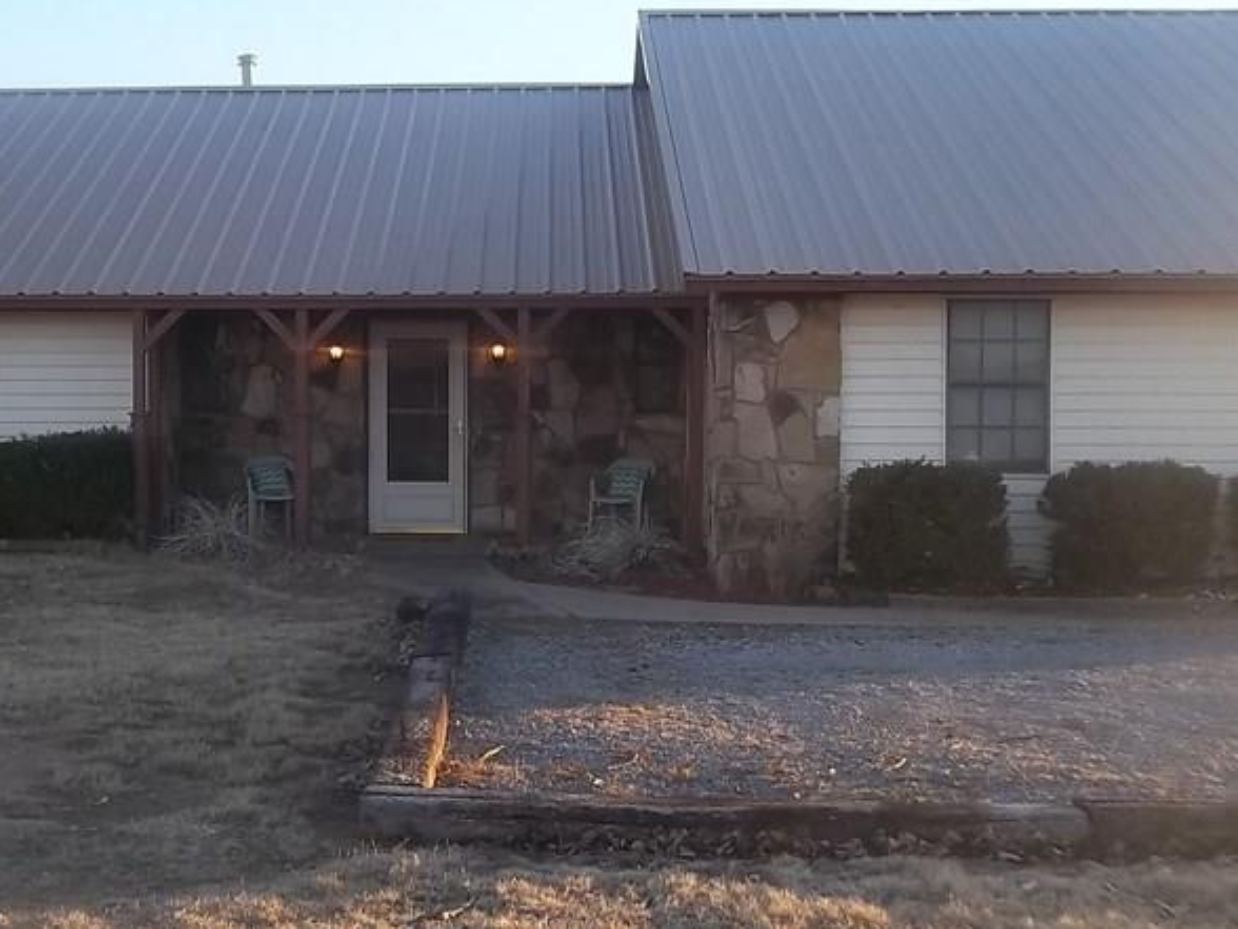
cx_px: 451
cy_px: 451
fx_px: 1681
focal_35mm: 47
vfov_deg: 30.9
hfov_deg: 40.1
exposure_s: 1/100
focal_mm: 4.9
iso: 80
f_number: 3.5
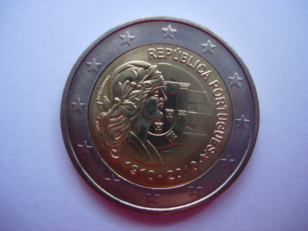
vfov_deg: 37.7
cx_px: 154
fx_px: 338
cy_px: 116
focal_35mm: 38
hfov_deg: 49.0
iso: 183
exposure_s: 1/32
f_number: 2.8
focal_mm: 7.8
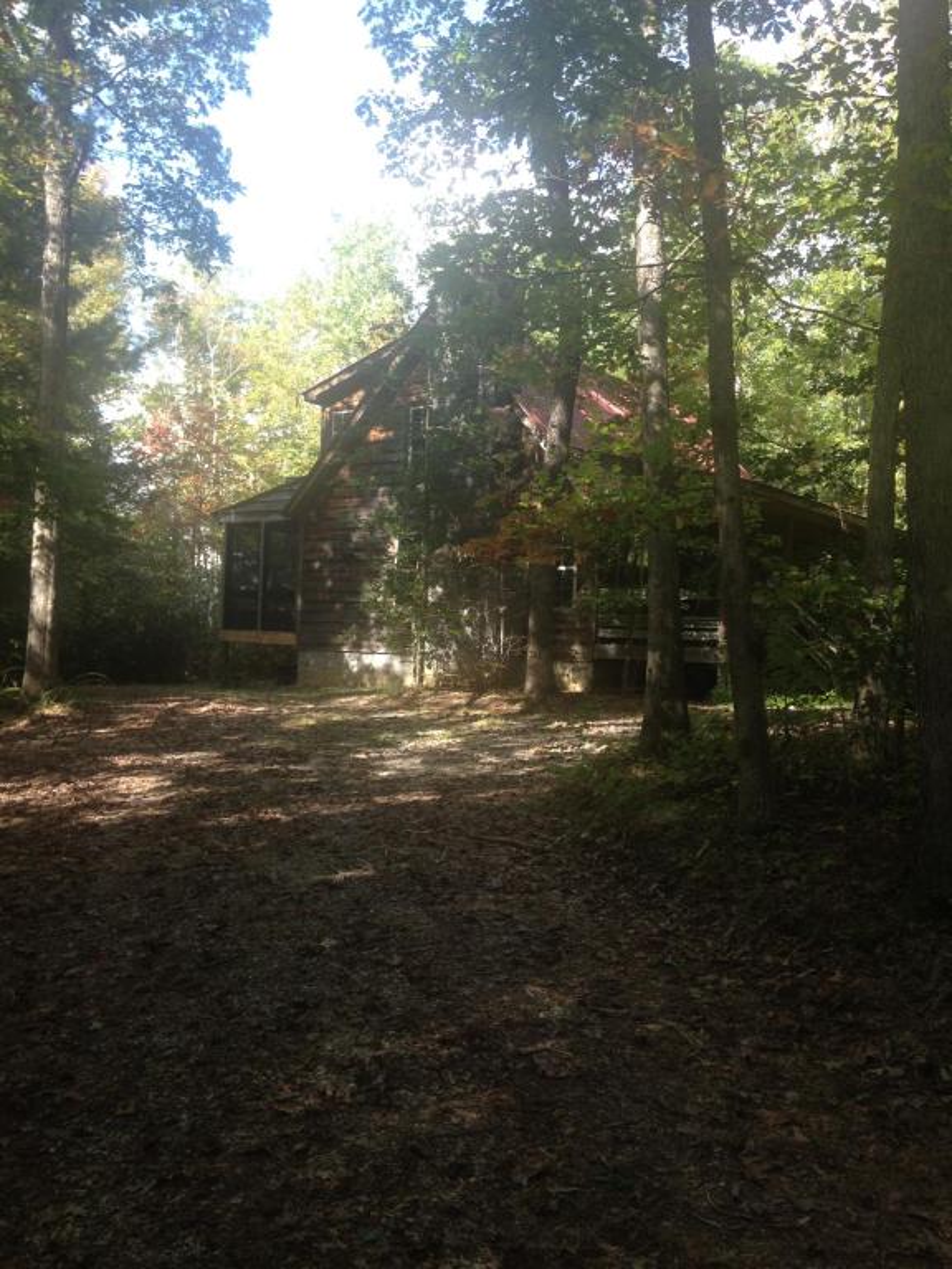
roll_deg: -1.7
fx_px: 1210
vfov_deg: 55.4
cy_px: 634
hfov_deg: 42.9
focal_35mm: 33
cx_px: 476
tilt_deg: +0.9
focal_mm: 4.12
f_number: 2.4
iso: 50
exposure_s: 1/162
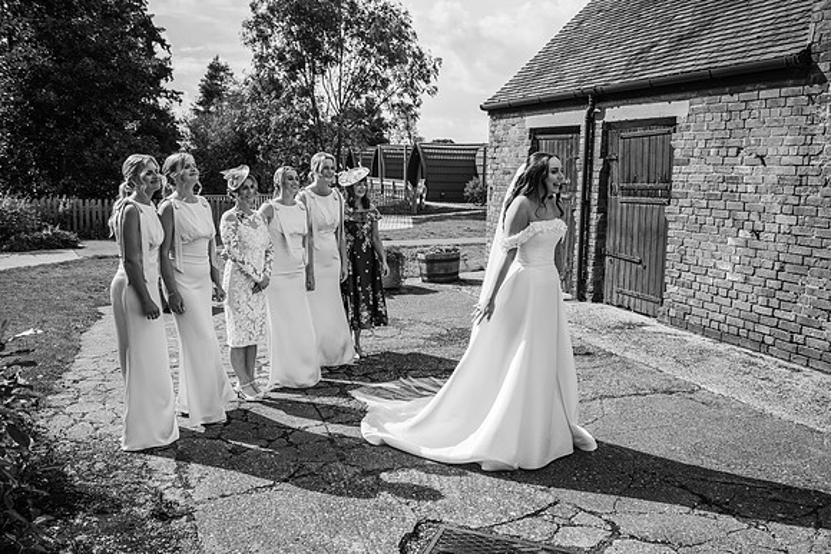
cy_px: 277
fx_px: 739
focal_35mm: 32
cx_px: 416
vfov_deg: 41.1
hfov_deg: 58.7
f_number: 5.6
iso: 64
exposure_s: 1/500
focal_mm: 32
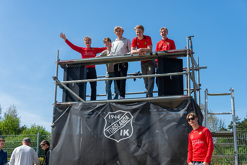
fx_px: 390
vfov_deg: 23.8
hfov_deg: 35.1
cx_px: 124
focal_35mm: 57
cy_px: 82
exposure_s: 1/800
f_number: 5
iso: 180
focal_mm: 56
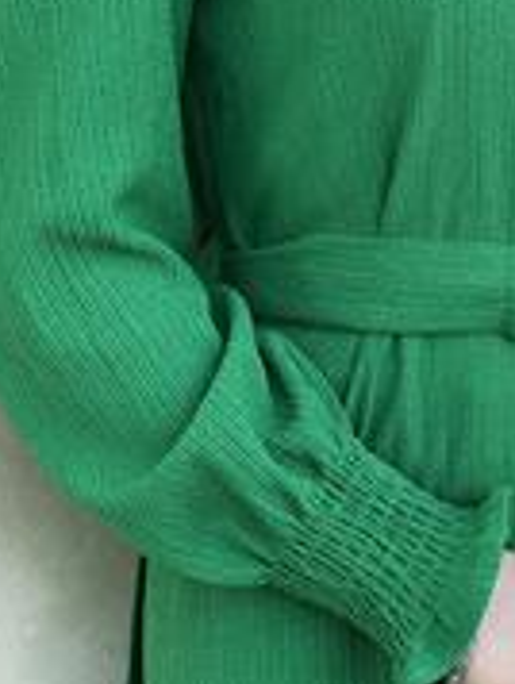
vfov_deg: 14.8
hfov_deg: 11.2
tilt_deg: -8.4
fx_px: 2612
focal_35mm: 132
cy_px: 90
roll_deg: +1.2
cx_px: 511
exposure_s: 1/100
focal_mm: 6.6
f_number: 2.8
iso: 25
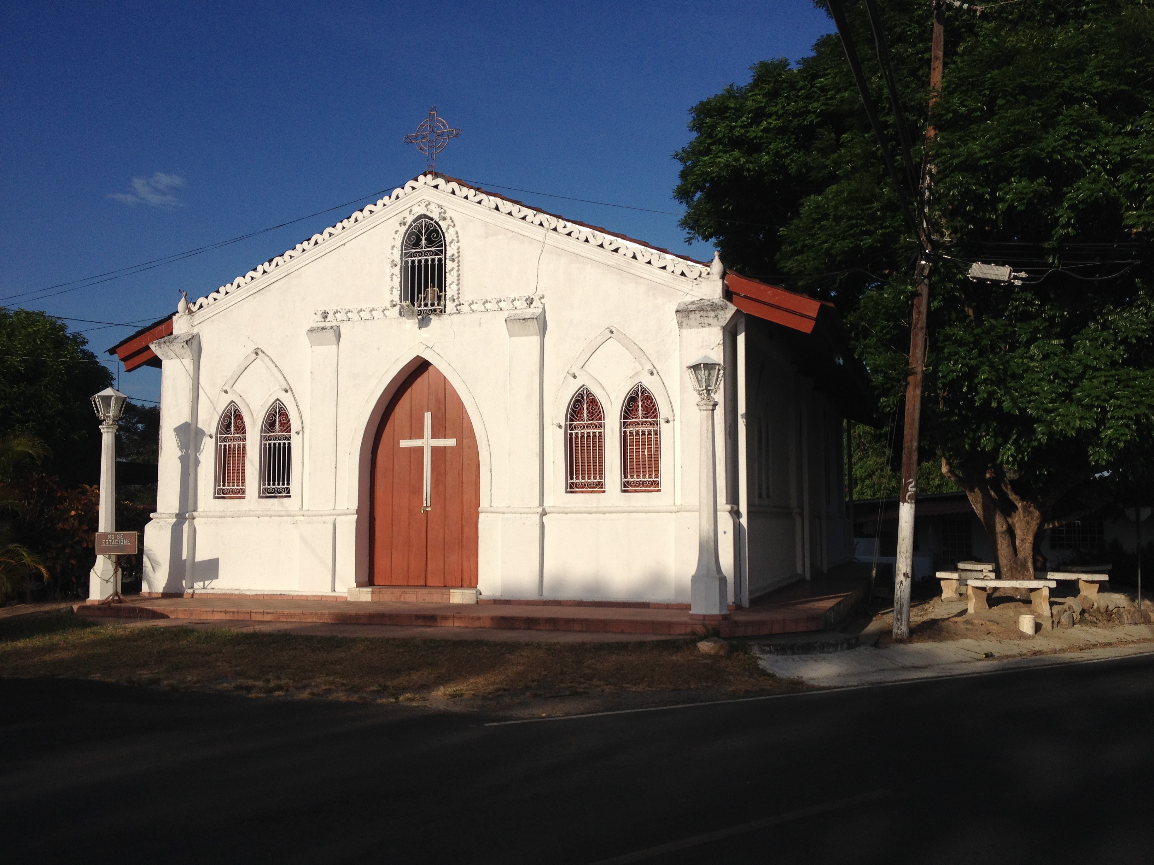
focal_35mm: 35
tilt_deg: +1.1
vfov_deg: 40.7
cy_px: 432
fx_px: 1167
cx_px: 577
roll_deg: +0.3
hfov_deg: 52.6
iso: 50
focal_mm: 4.28
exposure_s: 1/4255
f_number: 2.4
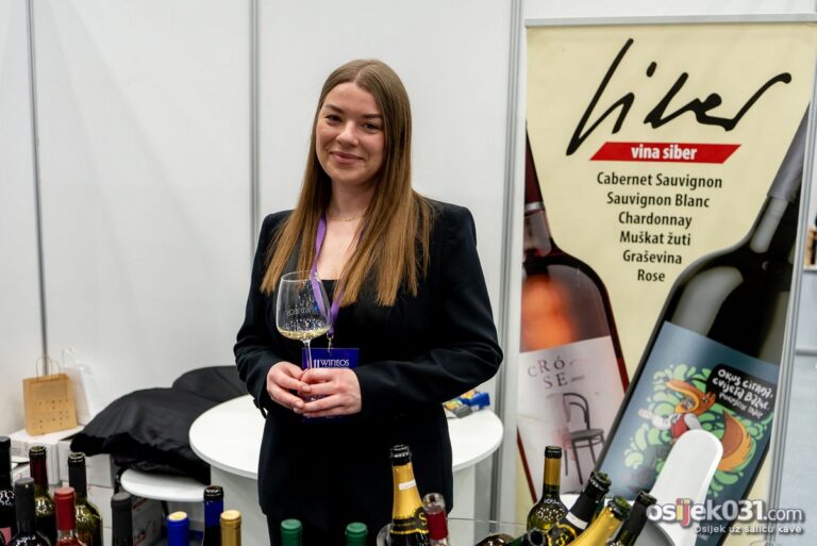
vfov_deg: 37.4
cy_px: 293
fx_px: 805
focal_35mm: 35
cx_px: 439
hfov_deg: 53.7
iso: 1000
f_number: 2.8
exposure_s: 1/160
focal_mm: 33
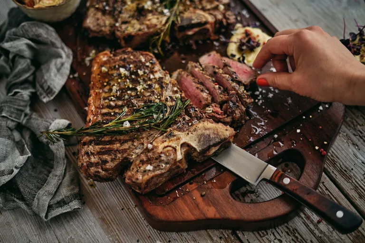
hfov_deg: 39.6
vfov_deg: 27.0
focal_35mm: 50
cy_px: 122
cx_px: 182
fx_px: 507
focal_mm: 50
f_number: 1.8
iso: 64
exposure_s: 1/160
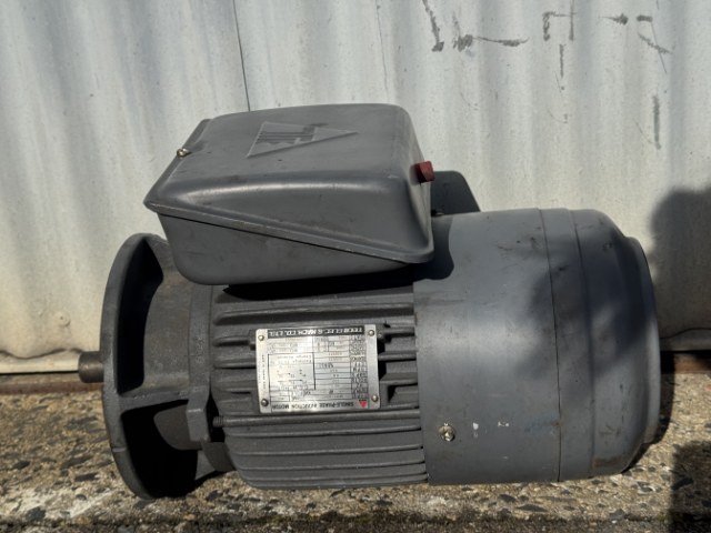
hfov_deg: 39.7
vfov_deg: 30.3
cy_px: 266
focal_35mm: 48
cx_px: 356
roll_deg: +5.9
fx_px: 986
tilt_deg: -16.1
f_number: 1.78
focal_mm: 6.76
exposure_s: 1/10526
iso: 64
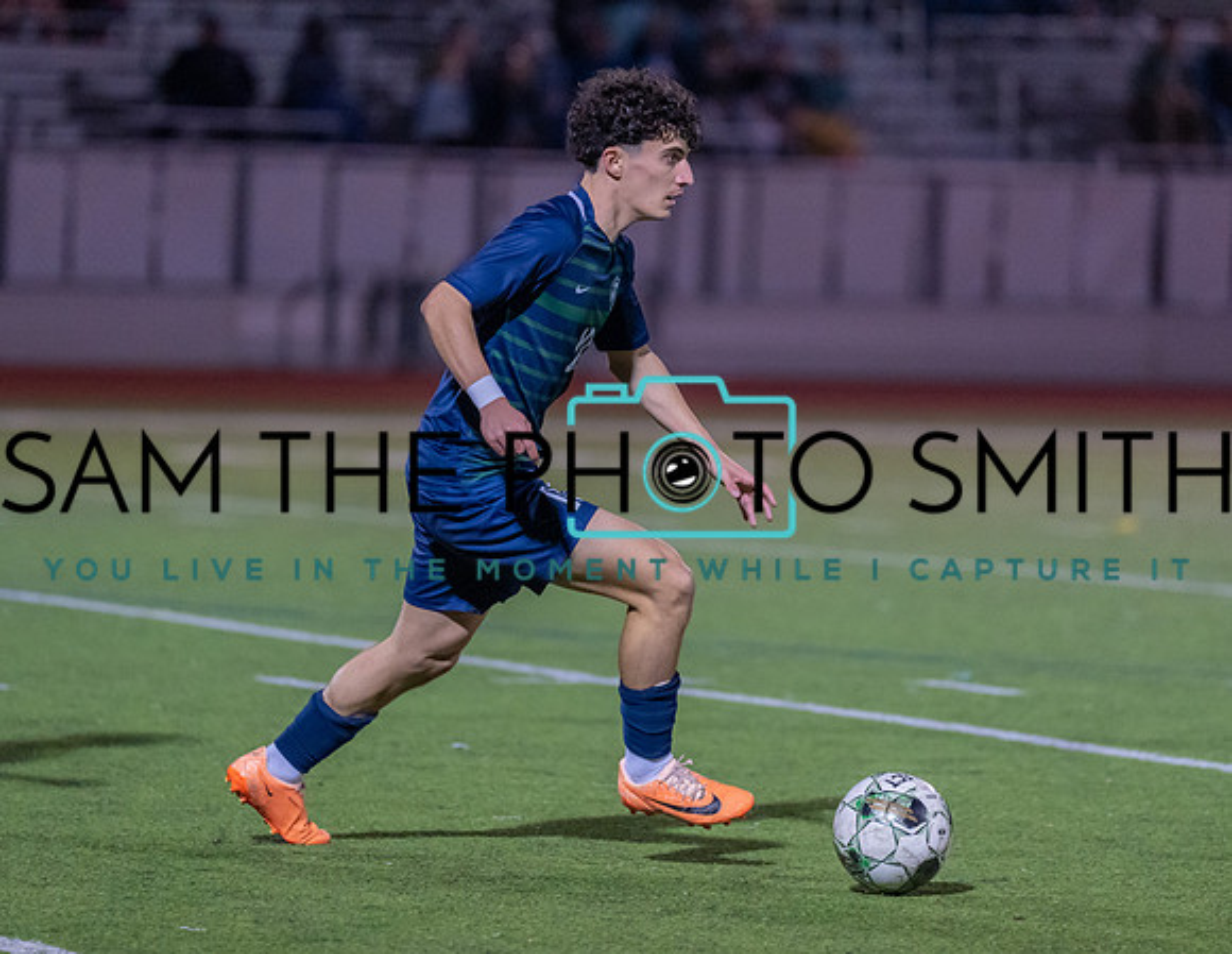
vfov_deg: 5.2
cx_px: 649
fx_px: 10426
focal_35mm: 290
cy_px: 362
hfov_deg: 6.8
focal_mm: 200
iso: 3200
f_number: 2.8
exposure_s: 1/1000
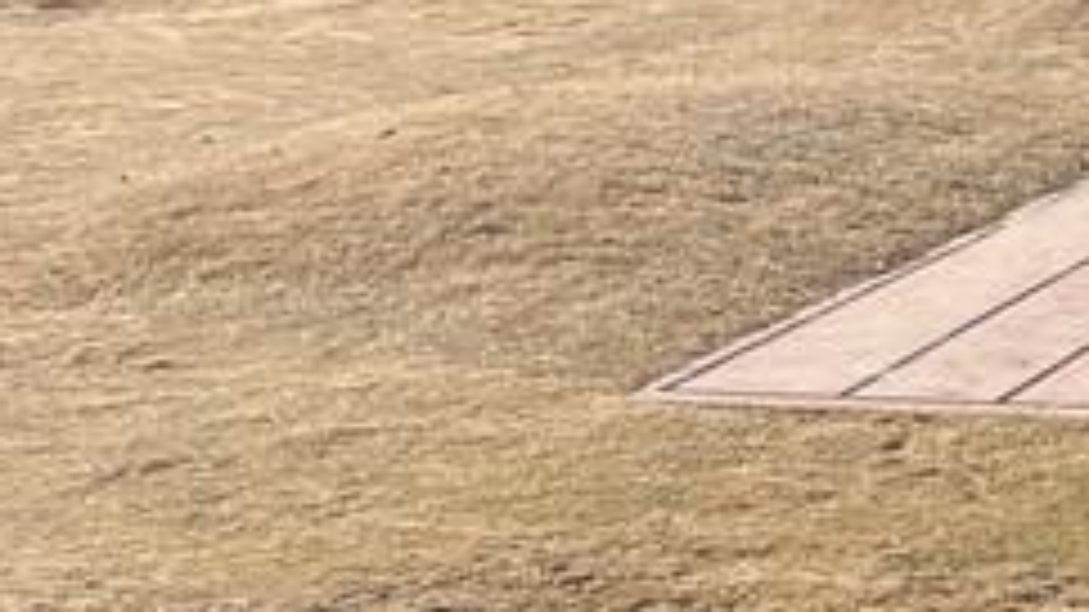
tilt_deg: +0.2
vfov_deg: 9.8
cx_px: 1994
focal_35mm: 120
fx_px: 3464
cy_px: -333
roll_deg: -1.3
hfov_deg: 15.3
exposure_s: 1/2141
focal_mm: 4.25
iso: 32
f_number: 1.8
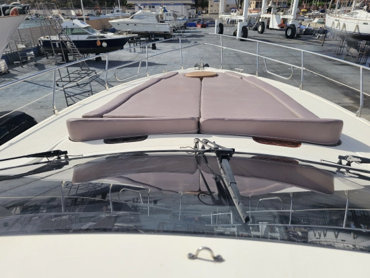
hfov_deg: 73.9
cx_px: 185
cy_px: 139
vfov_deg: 58.9
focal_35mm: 23
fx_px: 246
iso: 10
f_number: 1.7
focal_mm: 6.3
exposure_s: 1/1365
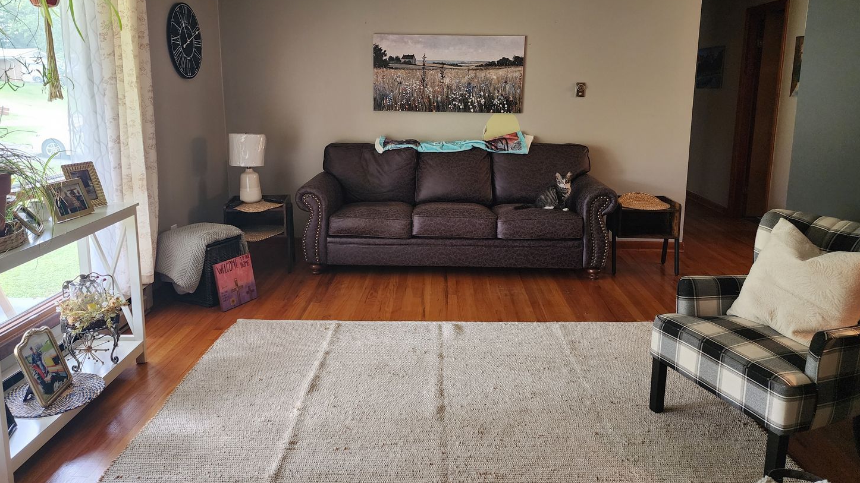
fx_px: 593
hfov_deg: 71.9
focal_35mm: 26
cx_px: 426
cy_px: 192
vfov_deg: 44.1
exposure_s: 1/120
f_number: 1.8
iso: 320
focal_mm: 6.4
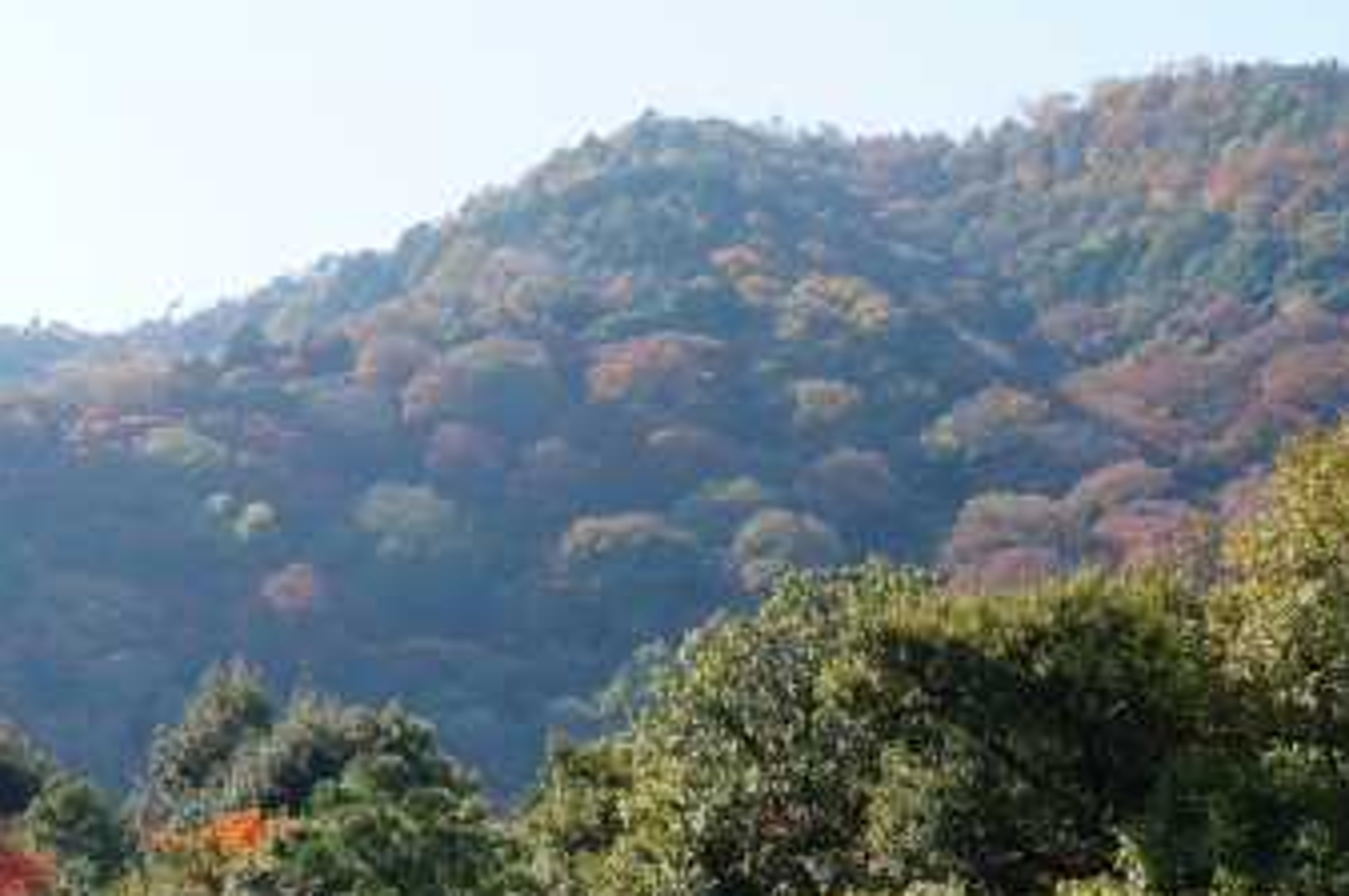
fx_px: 3332
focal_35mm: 89
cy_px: 1092
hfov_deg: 22.9
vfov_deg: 14.8
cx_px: 584
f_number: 13
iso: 200
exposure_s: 1/100
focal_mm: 20
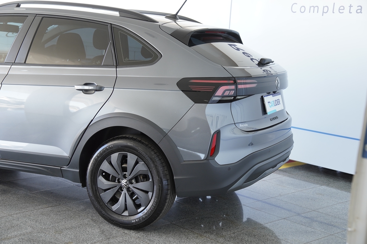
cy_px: 122
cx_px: 184
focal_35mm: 58
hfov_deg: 34.2
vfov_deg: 23.2
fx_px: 596
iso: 250
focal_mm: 39
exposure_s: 1/60
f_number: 4
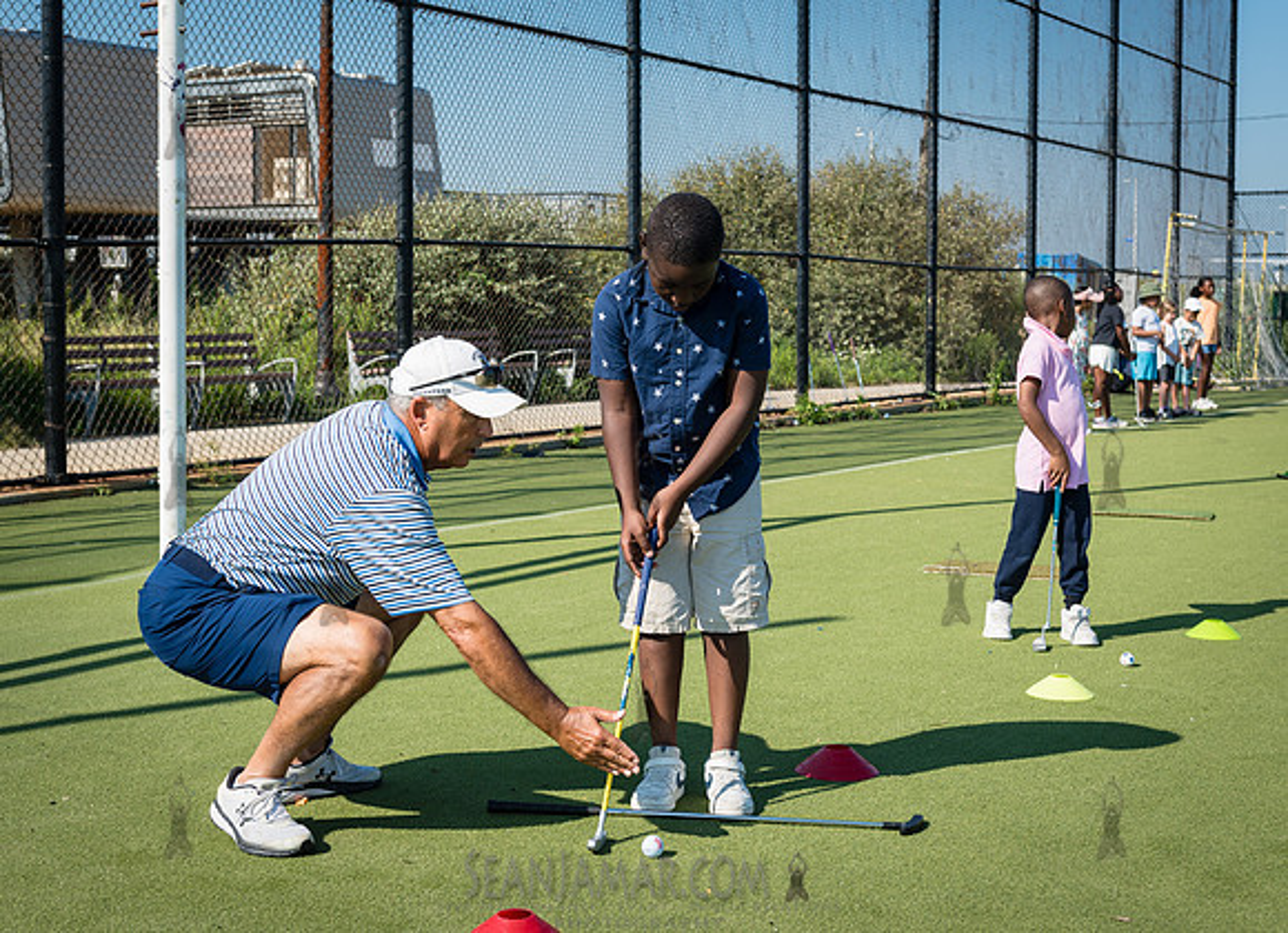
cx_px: 669
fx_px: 1949
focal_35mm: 53
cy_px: 387
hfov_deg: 36.6
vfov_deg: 26.9
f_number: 5
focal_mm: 42
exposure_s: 1/500
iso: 100
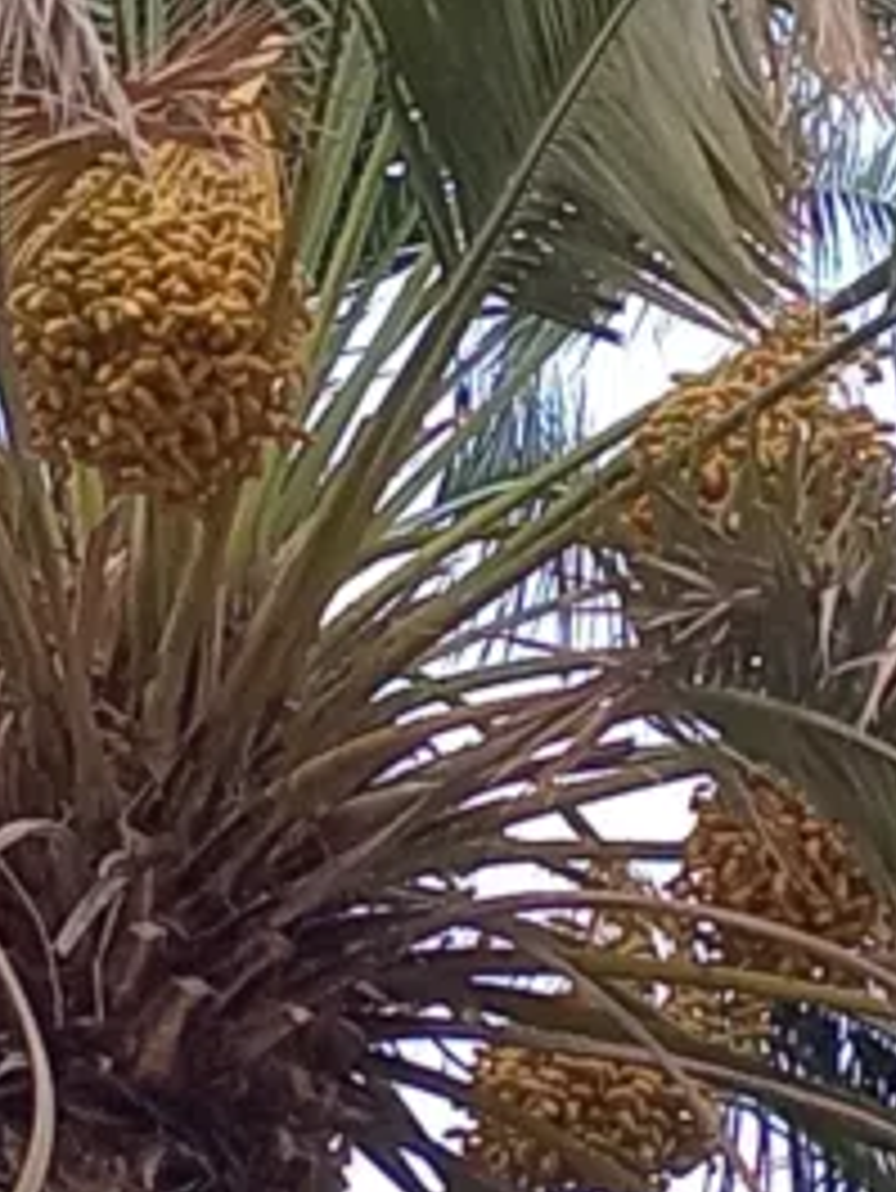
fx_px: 7035
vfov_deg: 9.7
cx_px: 581
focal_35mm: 204
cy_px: 819
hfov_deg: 7.3
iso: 210
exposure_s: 1/100
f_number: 1.8
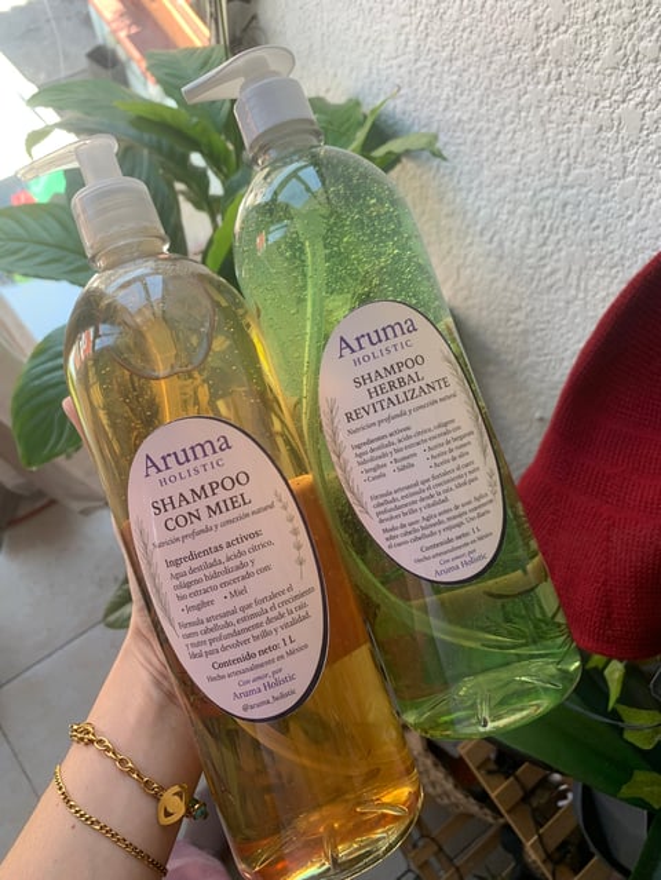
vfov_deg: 67.3
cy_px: 440
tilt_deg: -70.0
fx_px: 661
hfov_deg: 53.1
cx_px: 330
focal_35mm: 26
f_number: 1.8
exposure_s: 1/122
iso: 32
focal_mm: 4.25
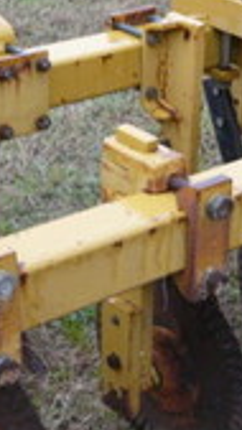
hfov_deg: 12.2
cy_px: 198
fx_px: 1119
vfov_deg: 21.8
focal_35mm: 98
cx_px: 256
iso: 100
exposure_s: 1/60
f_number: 2.8
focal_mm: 4.6
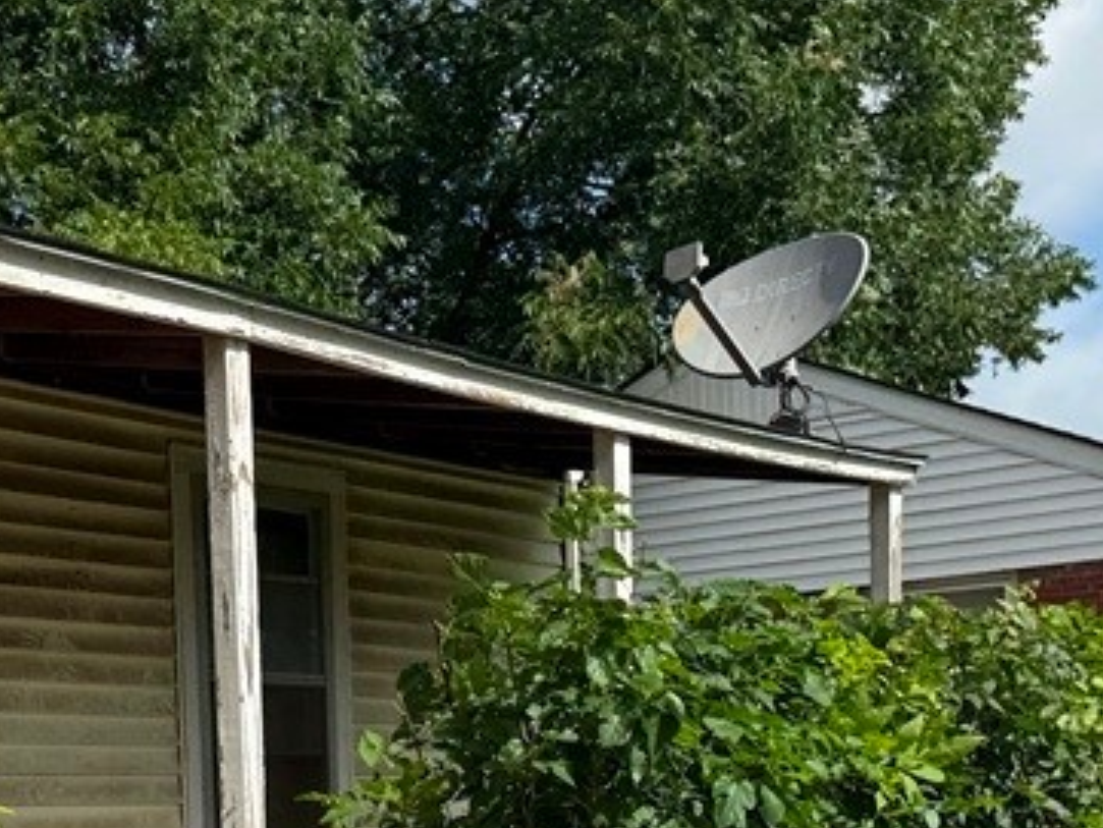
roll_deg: -0.2
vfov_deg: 20.4
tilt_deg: -4.5
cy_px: 969
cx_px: 419
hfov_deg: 28.5
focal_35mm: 68
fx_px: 2167
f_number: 1.78
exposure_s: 1/4673
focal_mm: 6.76
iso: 80
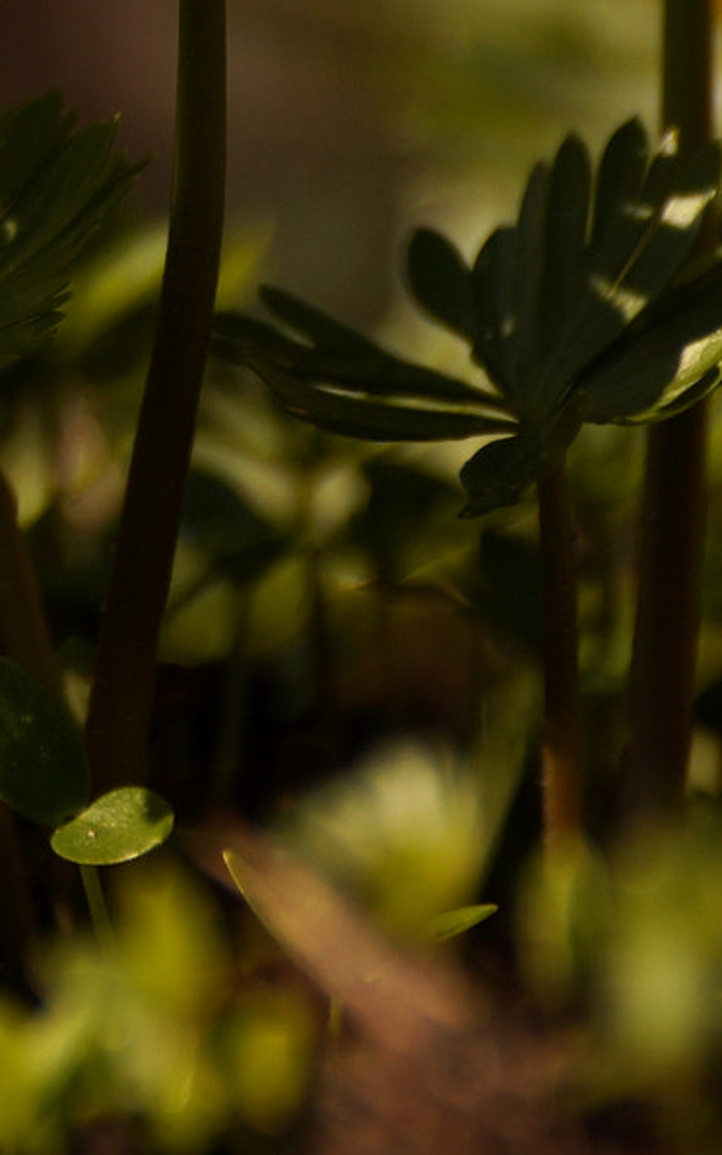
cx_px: -503
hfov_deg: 1.1
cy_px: -77
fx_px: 38085
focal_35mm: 1210
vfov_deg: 1.7
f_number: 5.6
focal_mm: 230
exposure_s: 1/640
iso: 100
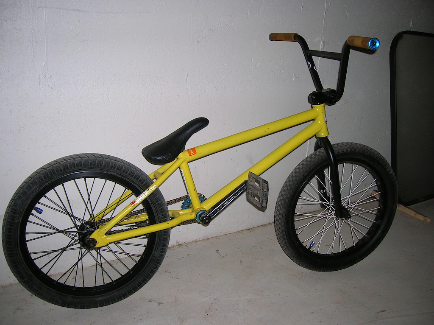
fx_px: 426
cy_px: 162
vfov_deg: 41.7
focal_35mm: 34
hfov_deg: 54.0
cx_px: 217
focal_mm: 5.7
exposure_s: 1/60.1
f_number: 2.9
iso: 50
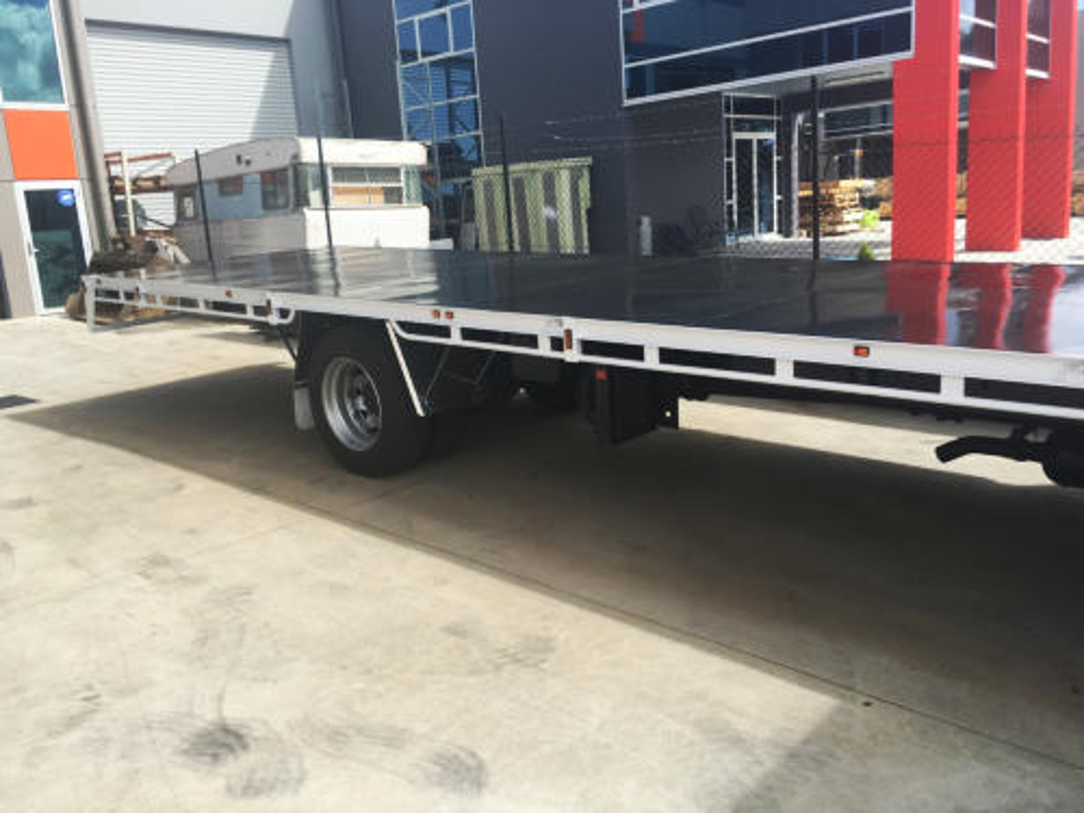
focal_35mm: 29
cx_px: 542
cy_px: 406
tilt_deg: -10.8
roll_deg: +4.0
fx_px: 908
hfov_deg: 61.7
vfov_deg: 48.2
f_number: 2.2
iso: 25
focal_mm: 4.15
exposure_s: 1/705
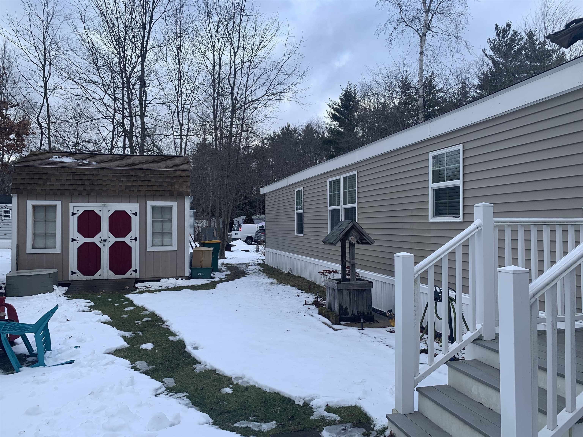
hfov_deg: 67.3
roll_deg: -0.1
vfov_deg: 53.1
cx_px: 292
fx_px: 438
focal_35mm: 26
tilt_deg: +0.8
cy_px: 218
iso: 25
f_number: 1.8
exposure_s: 1/660
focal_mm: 4.25
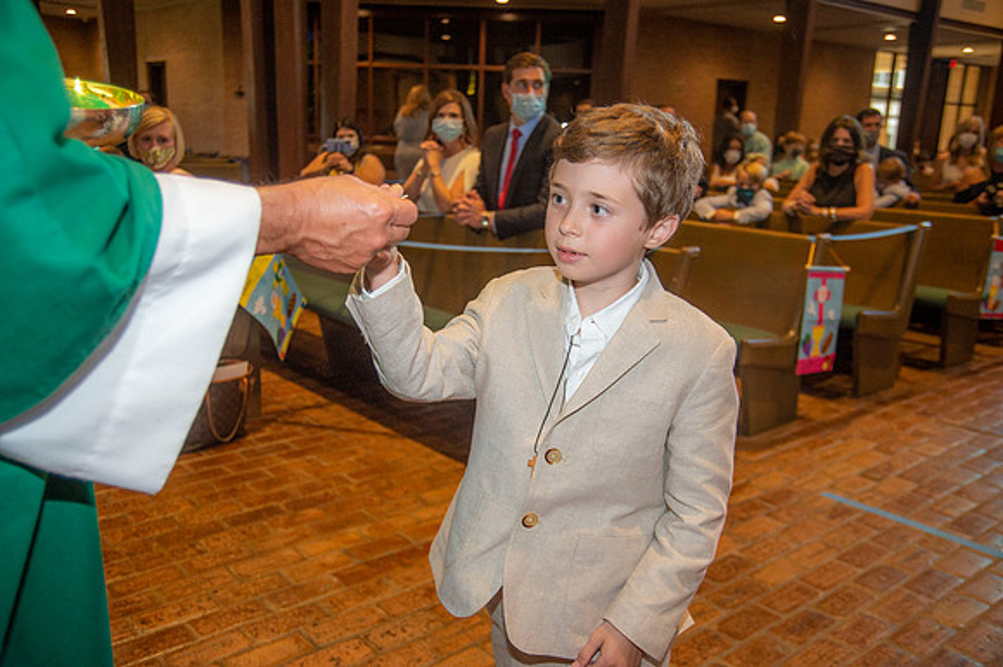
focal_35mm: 34
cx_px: 502
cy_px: 334
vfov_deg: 38.8
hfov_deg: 55.8
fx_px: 947
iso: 1600
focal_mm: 34
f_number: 5
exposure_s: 1/200
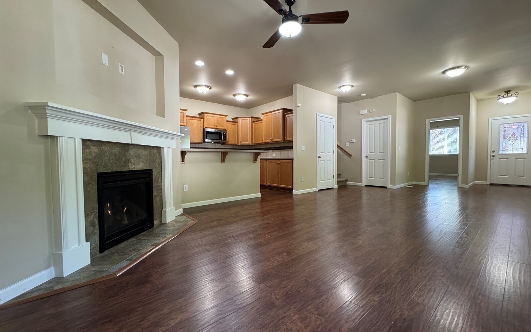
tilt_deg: -2.4
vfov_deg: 74.8
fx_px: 217
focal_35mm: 15
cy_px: 168
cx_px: 268
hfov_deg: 101.5
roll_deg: +0.5
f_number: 2.2
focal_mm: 2.22
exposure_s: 1/120
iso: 320
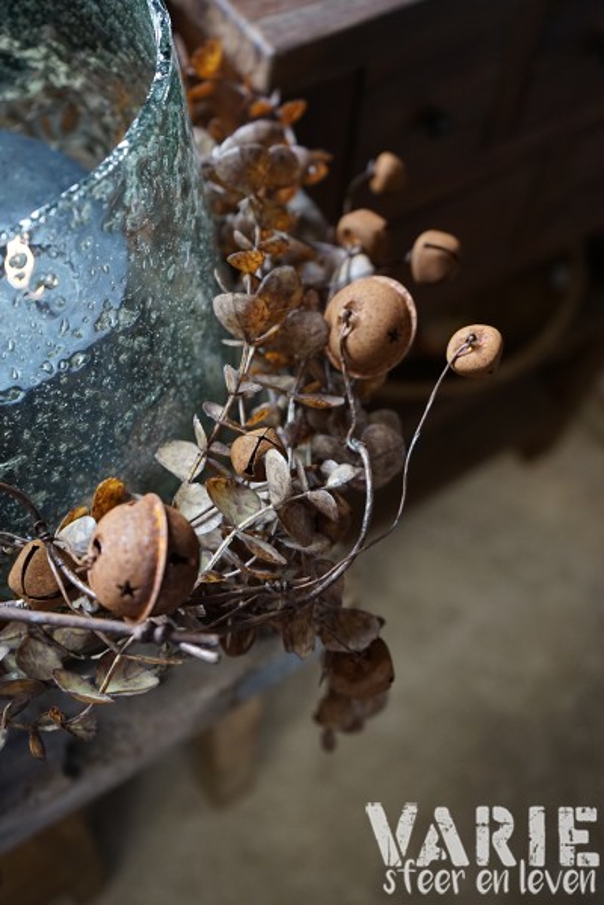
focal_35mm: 37
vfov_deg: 51.9
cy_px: 452
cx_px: 302
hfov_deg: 35.9
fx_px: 931
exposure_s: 1/60
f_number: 4
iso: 2000
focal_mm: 37
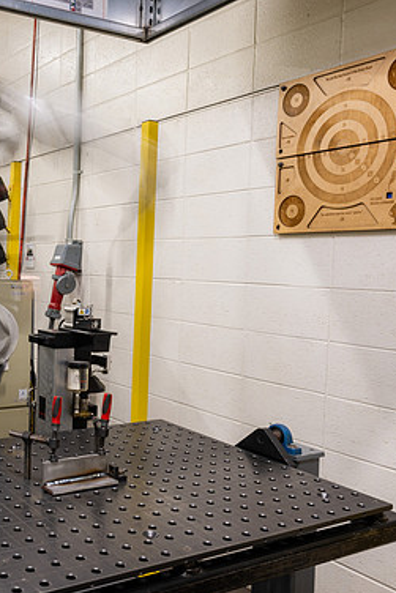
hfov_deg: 33.8
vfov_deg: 51.9
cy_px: 291
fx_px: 610
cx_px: 30
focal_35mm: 37
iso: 64
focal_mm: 24
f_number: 22
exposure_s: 2.5
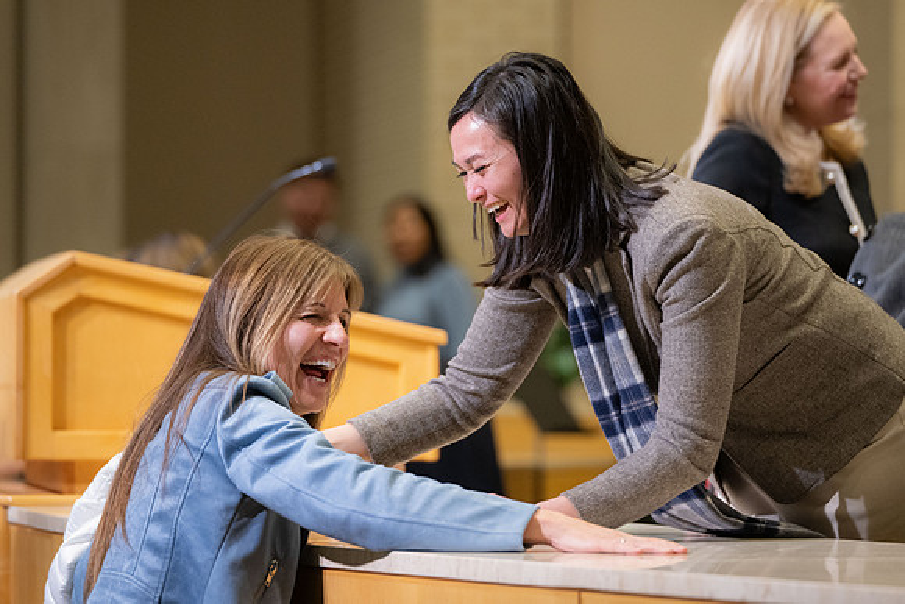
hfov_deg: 11.9
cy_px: 276
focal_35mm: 173
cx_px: 532
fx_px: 4351
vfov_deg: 7.9
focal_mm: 140
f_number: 2.8
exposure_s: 1/250
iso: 3200
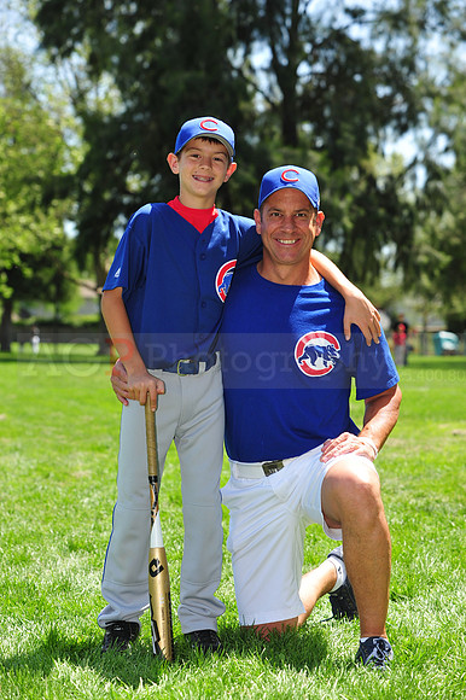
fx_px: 1672
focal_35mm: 86
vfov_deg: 23.7
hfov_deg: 15.9
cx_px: 233
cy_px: 350
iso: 200
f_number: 5.6
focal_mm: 86
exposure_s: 1/500
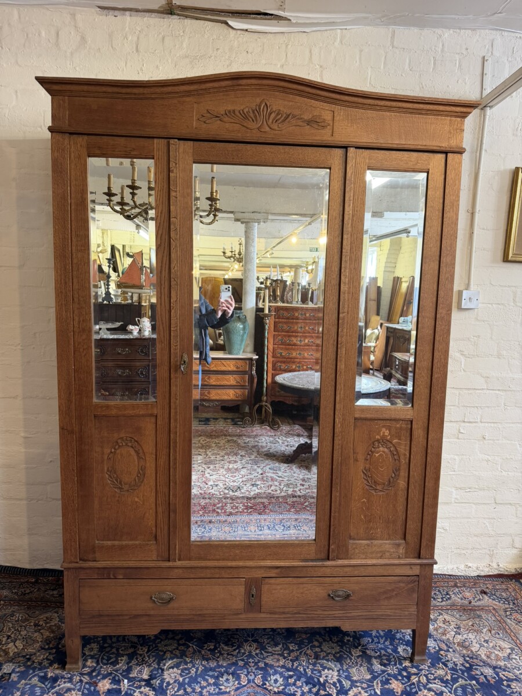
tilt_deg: -7.9
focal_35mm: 24
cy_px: 348
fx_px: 483
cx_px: 261
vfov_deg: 71.6
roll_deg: -2.4
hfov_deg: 56.8
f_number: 1.78
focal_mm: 6.76
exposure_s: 1/50
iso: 200
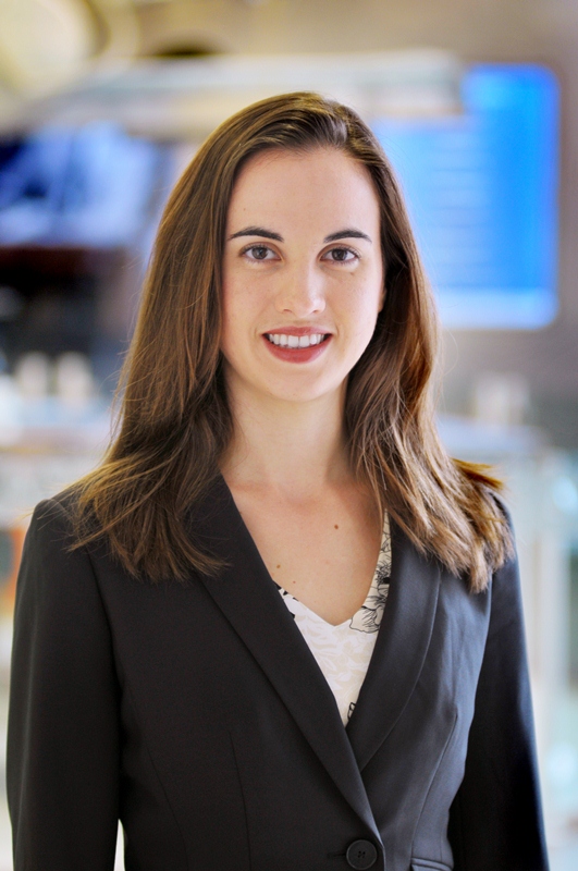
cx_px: 289
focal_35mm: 129
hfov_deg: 10.6
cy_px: 436
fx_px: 3116
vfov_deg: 15.9
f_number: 2.8
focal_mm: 86
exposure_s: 1/40
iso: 250
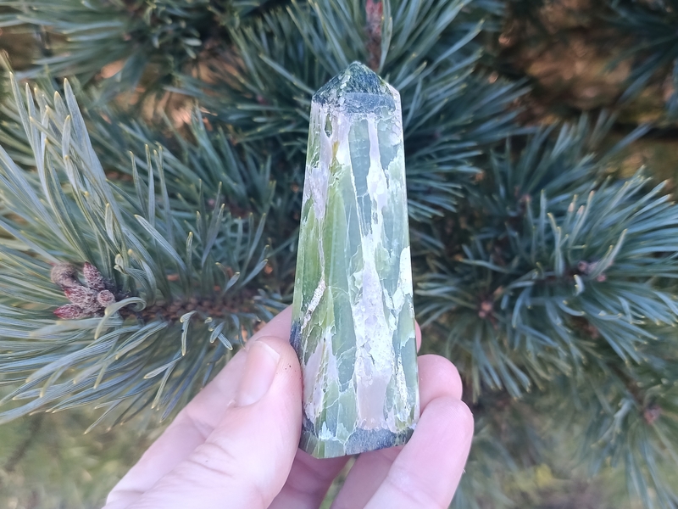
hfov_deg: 55.4
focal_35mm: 33
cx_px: 339
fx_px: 646
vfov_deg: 42.9
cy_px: 254
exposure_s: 1/100
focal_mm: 5.24
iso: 348
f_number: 1.7
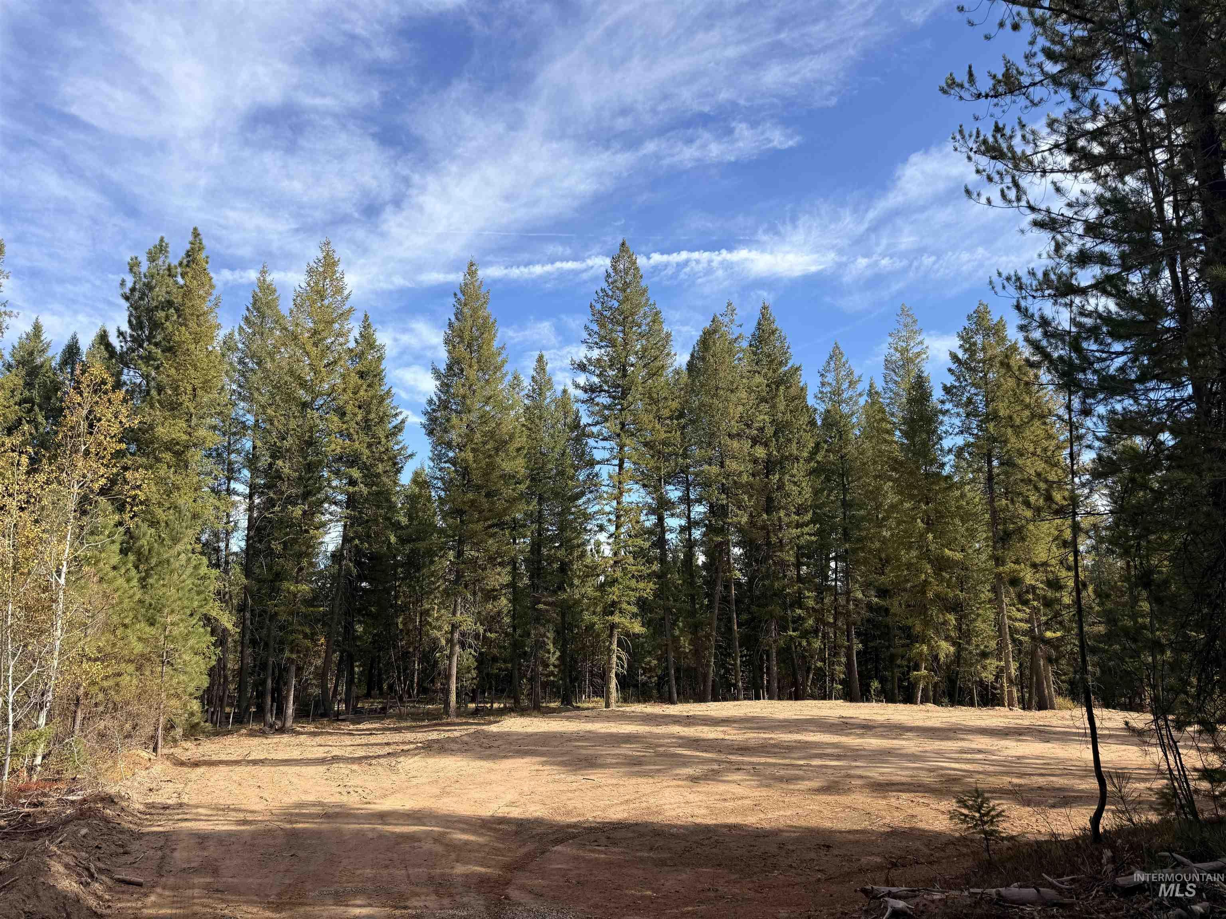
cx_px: 613
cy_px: 460
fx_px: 850
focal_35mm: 24
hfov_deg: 71.6
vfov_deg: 56.8
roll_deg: -0.4
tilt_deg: +11.3
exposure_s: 1/2370
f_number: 1.78
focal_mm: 6.76
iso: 80
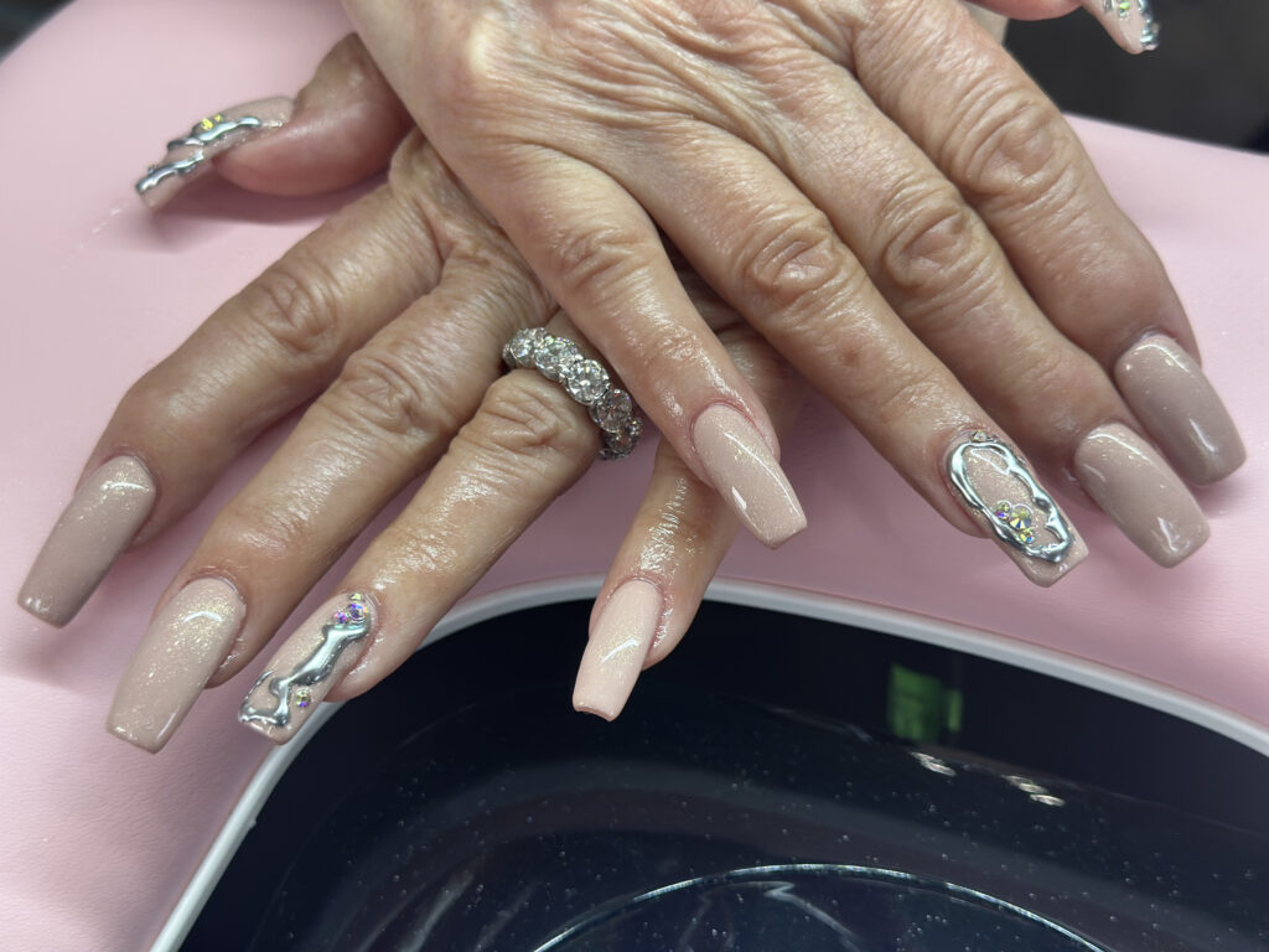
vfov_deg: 30.3
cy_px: 476
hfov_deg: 39.7
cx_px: 634
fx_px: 1760
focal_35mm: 48
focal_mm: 6.86
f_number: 1.78
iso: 80
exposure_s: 1/195
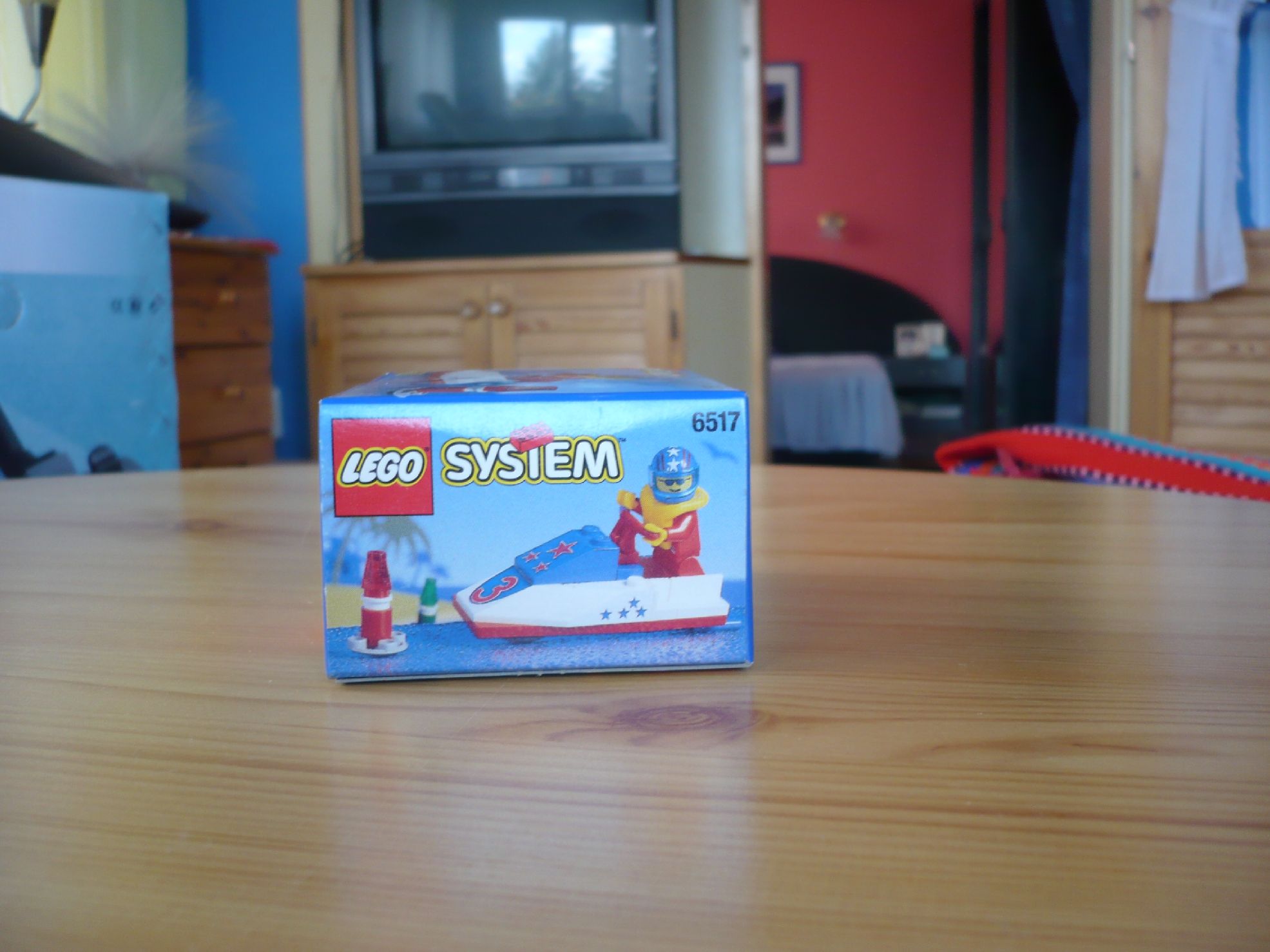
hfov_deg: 52.6
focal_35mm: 35
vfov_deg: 40.7
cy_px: 476
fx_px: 1284
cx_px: 635
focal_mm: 5.8
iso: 100
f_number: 2.8
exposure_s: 1/30
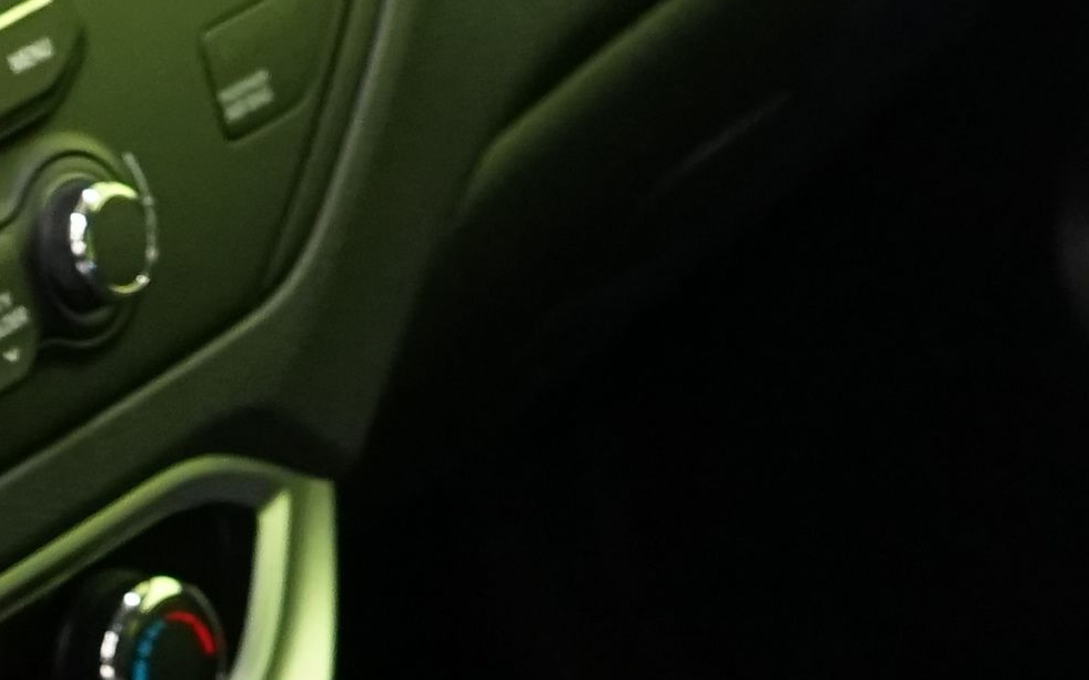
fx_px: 5550
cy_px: 1795
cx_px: -108
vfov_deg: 6.6
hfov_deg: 11.1
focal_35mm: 187
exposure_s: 1/20
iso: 2000
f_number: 5
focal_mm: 30
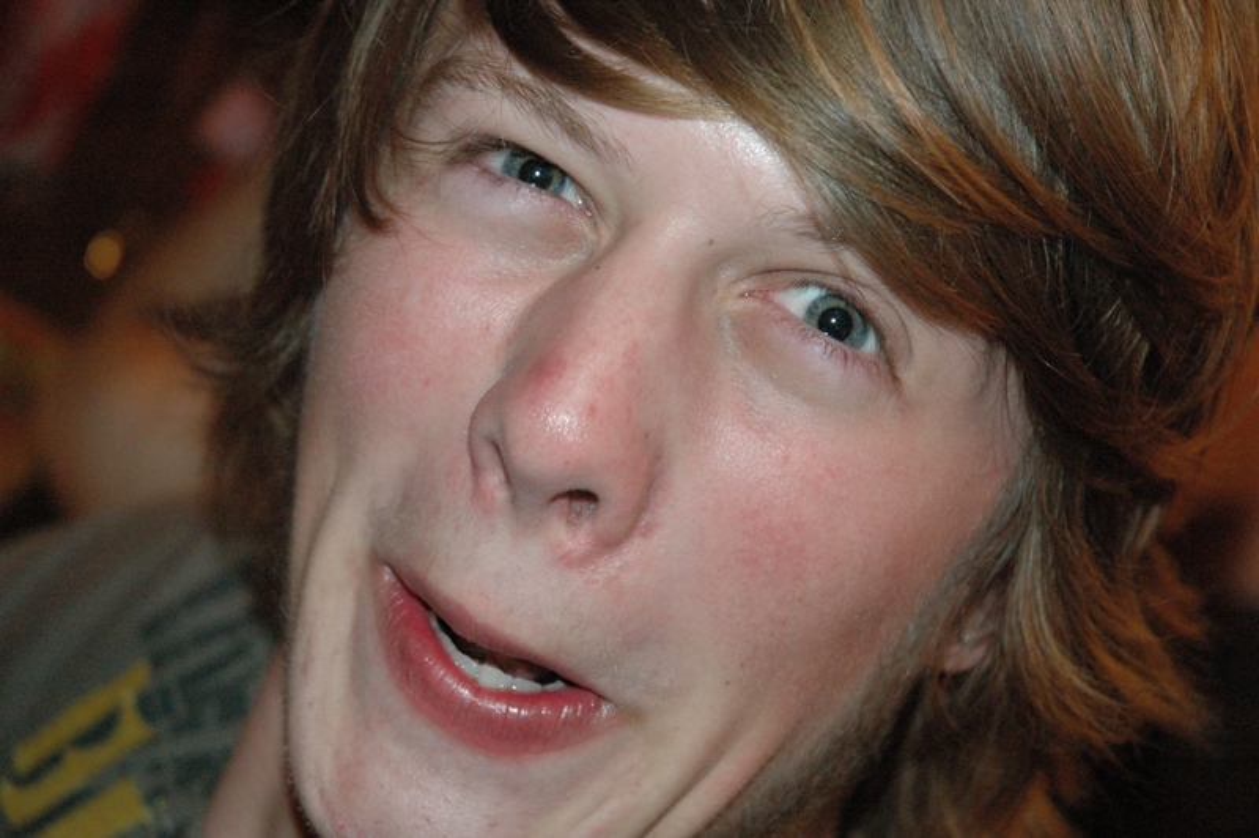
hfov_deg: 19.5
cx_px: 630
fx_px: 3669
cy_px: 419
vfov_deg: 13.0
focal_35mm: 105
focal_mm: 70
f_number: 5
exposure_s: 1/60
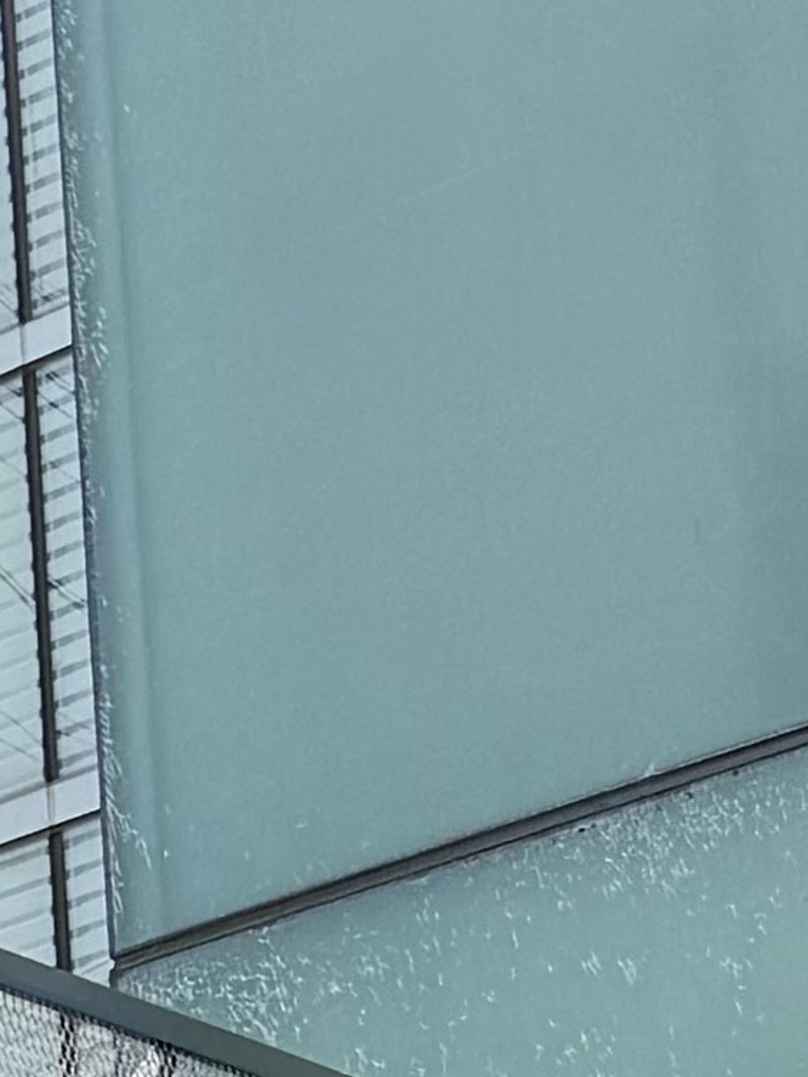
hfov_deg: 7.5
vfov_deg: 10.3
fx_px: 5663
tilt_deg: +12.0
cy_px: 1889
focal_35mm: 182
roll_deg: +0.1
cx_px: -1331
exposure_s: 1/1271
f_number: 1.78
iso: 80
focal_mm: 6.76
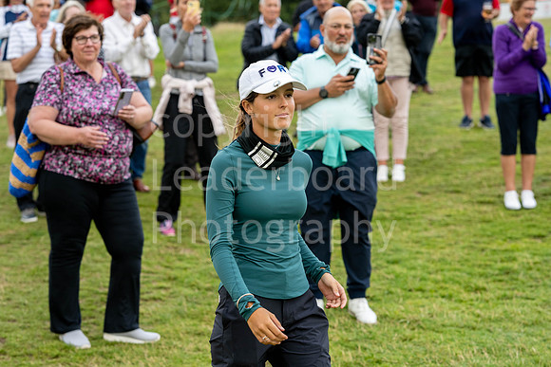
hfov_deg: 23.9
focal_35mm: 85
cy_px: 184
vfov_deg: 16.1
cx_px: 276
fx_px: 1301
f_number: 4
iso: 400
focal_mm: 85
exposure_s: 1/500
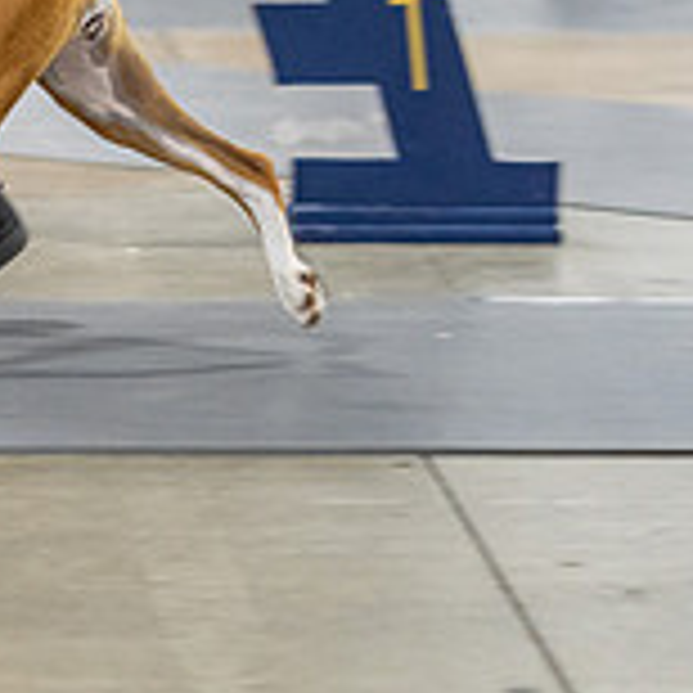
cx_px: -554
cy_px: -155
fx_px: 6976
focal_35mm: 308
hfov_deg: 5.6
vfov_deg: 5.7
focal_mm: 96
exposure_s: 1/160
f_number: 2.8
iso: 2500
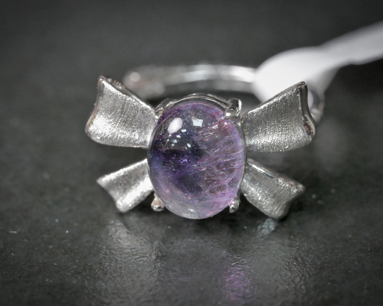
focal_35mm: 119
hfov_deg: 16.2
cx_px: 182
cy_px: 154
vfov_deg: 13.0
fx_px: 1349
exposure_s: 1/125
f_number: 16
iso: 12800
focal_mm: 105
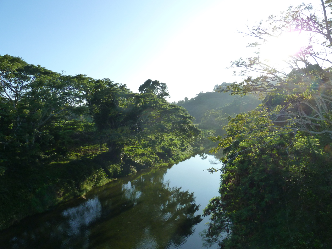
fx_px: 240
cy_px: 124
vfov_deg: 54.9
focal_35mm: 25
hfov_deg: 69.4
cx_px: 166
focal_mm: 4.1
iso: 125
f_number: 4
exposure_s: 1/400
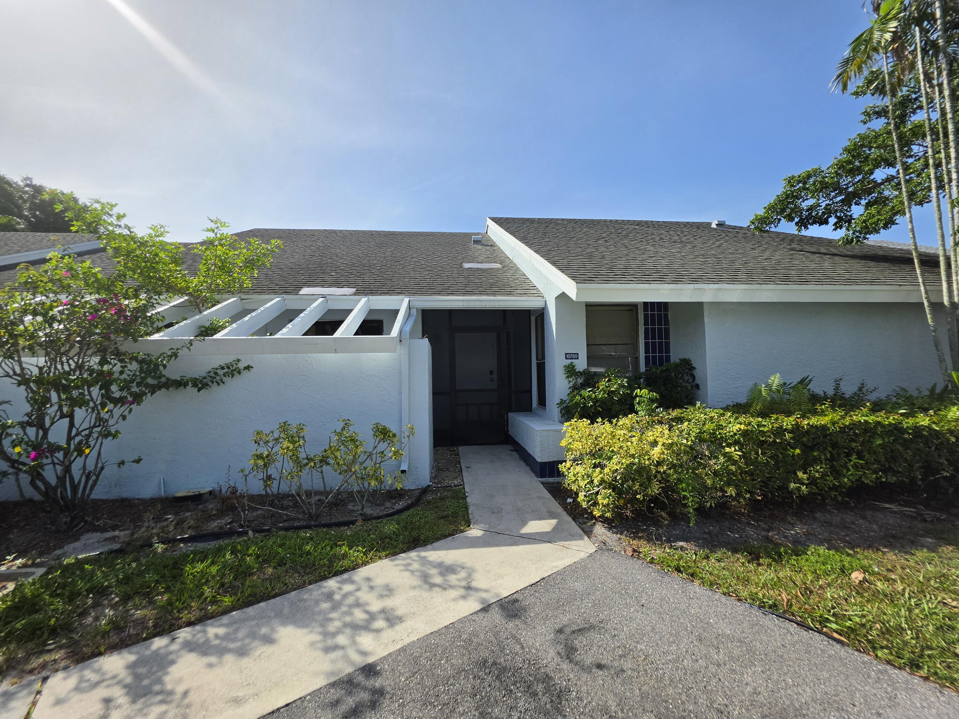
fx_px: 360
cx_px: 480
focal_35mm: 13
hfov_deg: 106.2
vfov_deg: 89.9
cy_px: 360
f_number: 1.9
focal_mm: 2.2
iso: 32
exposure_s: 1/3151
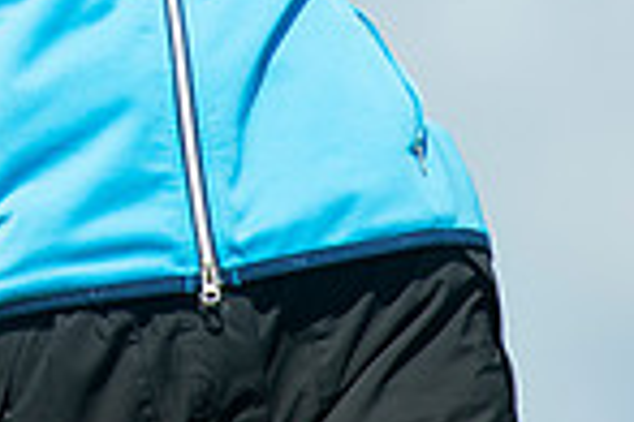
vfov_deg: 1.2
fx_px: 20868
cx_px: -78
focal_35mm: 1185
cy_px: -370
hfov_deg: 1.7
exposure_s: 1/4000
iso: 320
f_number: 6.3
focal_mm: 300
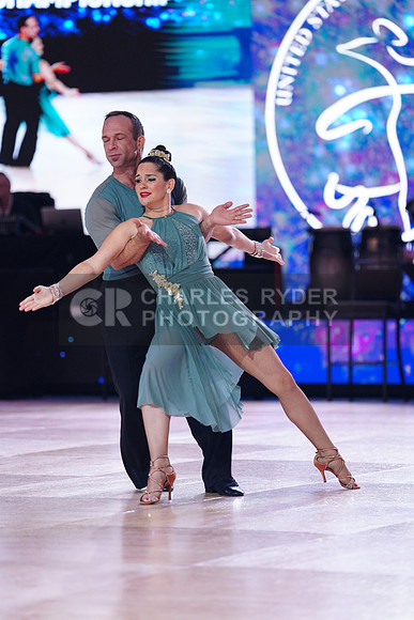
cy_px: 310
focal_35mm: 158
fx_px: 2724
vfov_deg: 13.0
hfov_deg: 8.7
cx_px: 207
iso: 2000
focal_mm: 158
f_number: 2.8
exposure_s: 1/400
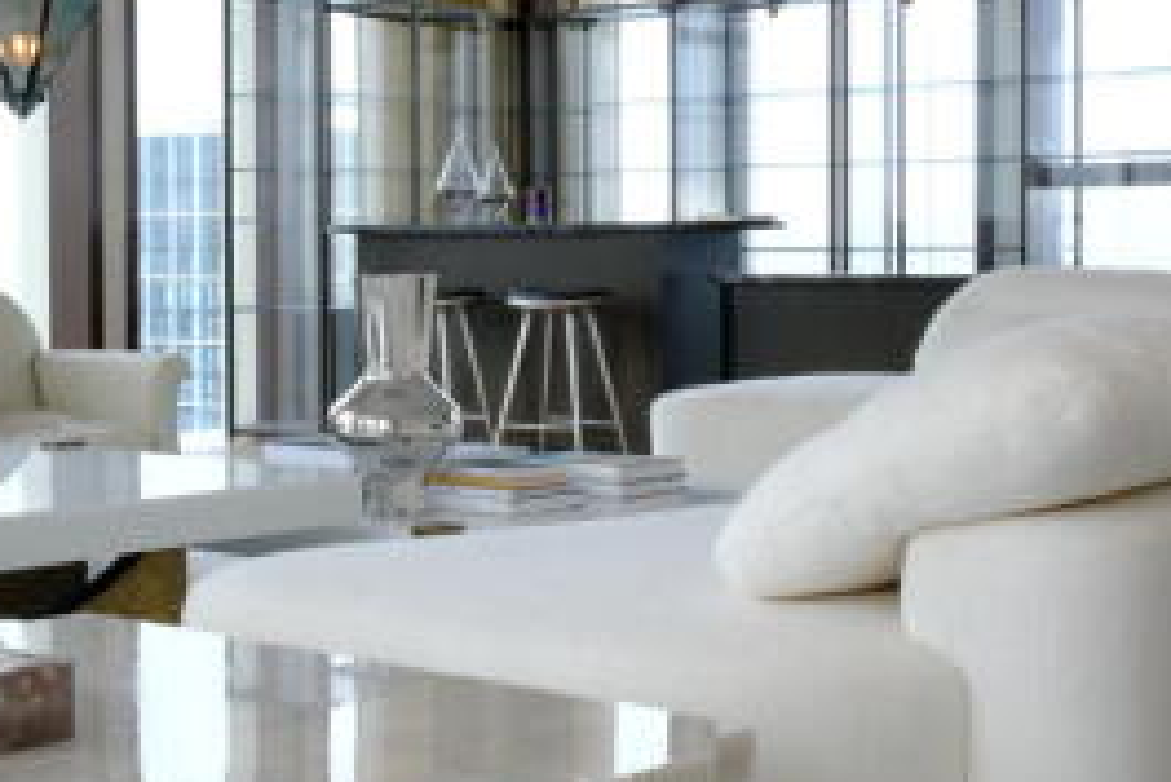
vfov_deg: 19.4
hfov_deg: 28.1
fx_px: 2278
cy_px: 272
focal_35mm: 70
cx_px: 203
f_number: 22
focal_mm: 25.7
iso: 4000
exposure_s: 1/38
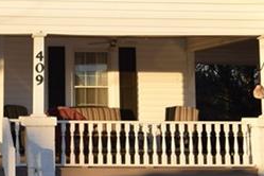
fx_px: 543
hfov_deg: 25.4
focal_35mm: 74
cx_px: -24
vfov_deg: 18.4
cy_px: 57
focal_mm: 12
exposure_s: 1/160
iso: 100
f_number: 6.3
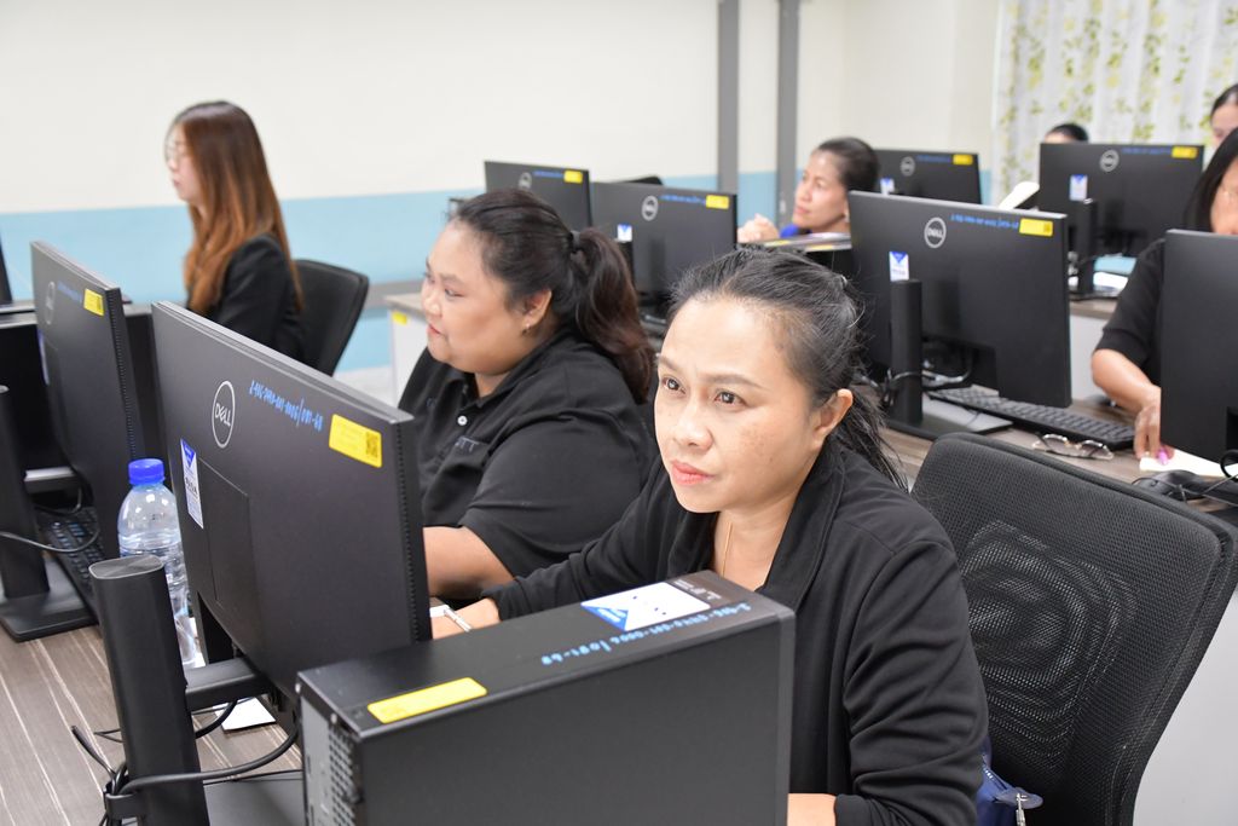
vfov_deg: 34.2
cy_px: 413
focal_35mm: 39
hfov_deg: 49.5
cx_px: 619
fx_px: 1341
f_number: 3.8
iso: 3200
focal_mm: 26
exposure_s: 1/60
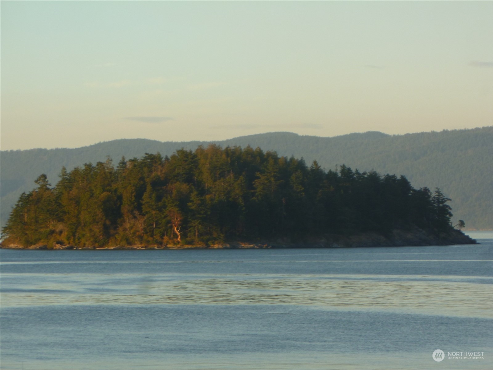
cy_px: 185
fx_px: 3190
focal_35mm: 224
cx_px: 246
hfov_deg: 8.8
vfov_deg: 6.6
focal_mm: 40
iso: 125
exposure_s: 1/125
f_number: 5.9
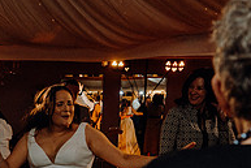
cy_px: 205
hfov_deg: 26.7
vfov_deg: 18.0
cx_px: 5
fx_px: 502
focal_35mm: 72
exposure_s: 1/160
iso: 2500
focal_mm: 24
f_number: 3.5
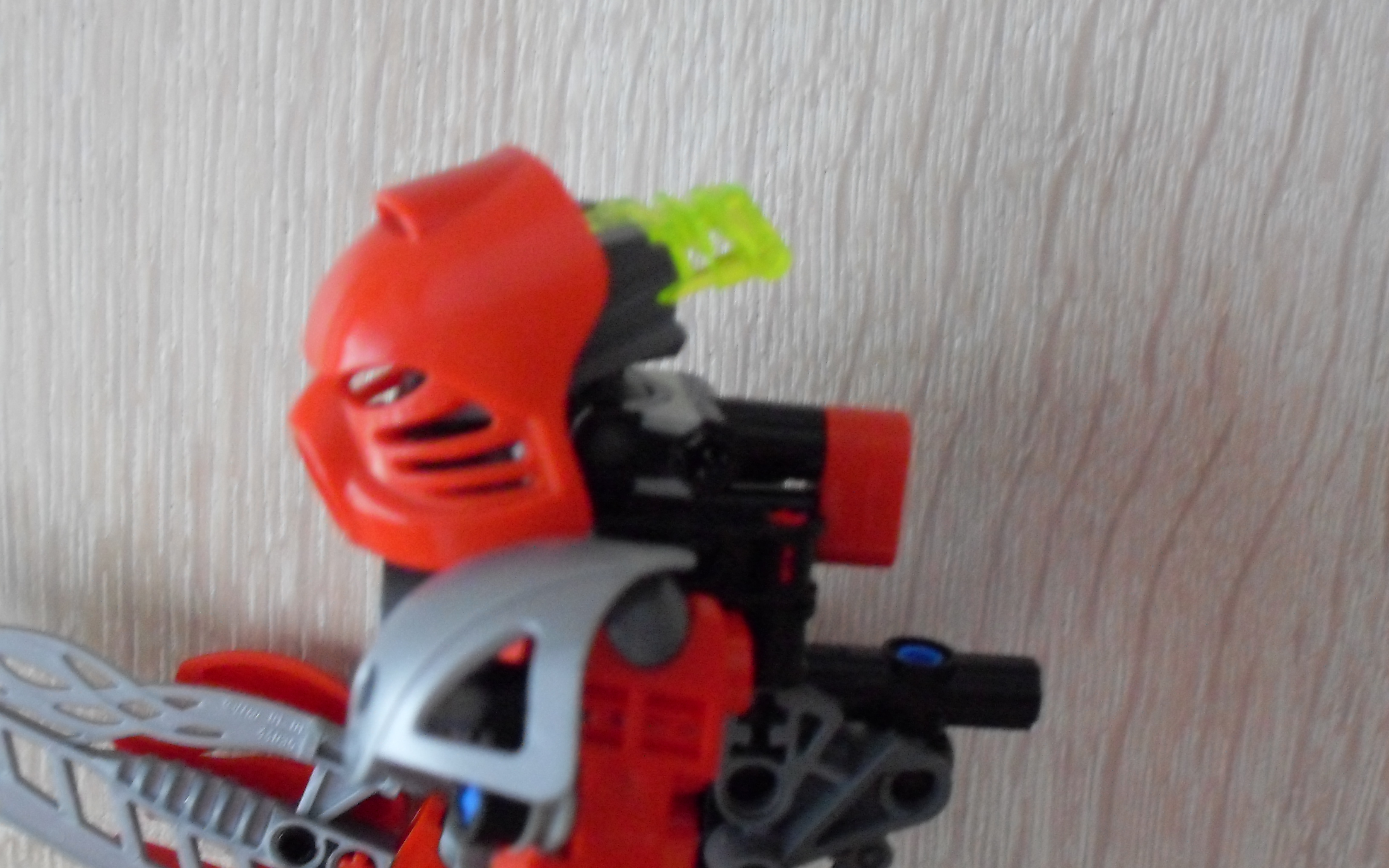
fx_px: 2536
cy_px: 459
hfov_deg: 30.6
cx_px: 696
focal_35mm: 67
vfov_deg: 19.4
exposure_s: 1/30
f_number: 3.7
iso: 320
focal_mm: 10.1
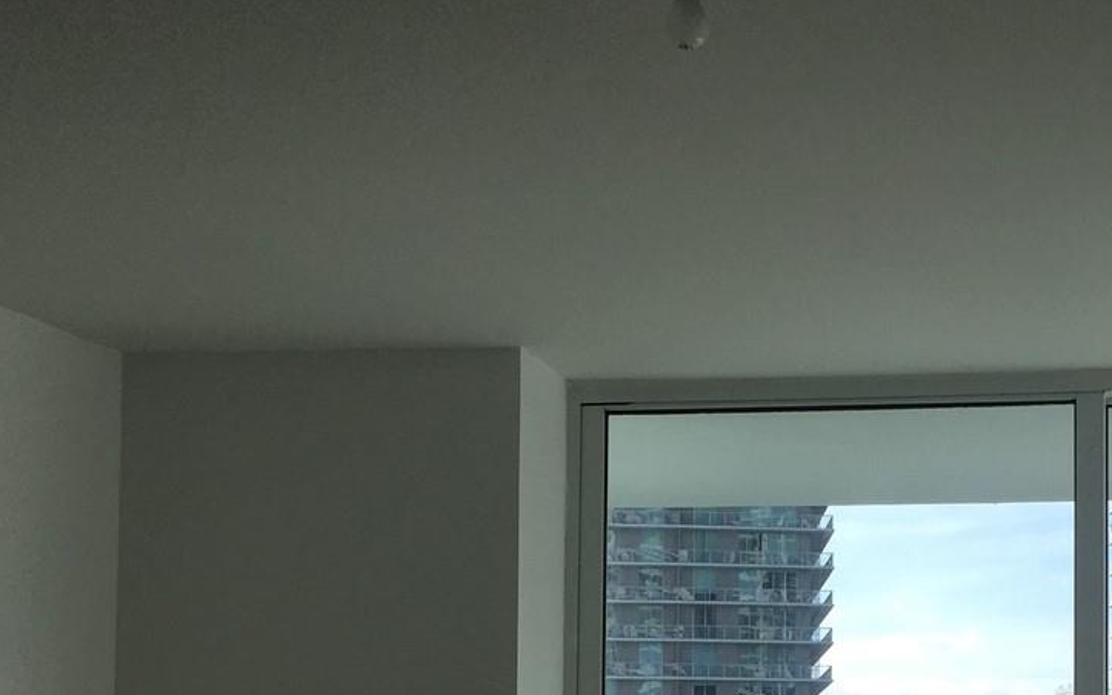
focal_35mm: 68
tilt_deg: +2.6
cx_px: 918
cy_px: 727
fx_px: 2061
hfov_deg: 29.4
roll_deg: -1.0
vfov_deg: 18.5
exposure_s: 1/1236
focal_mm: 4.15
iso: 40
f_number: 2.2
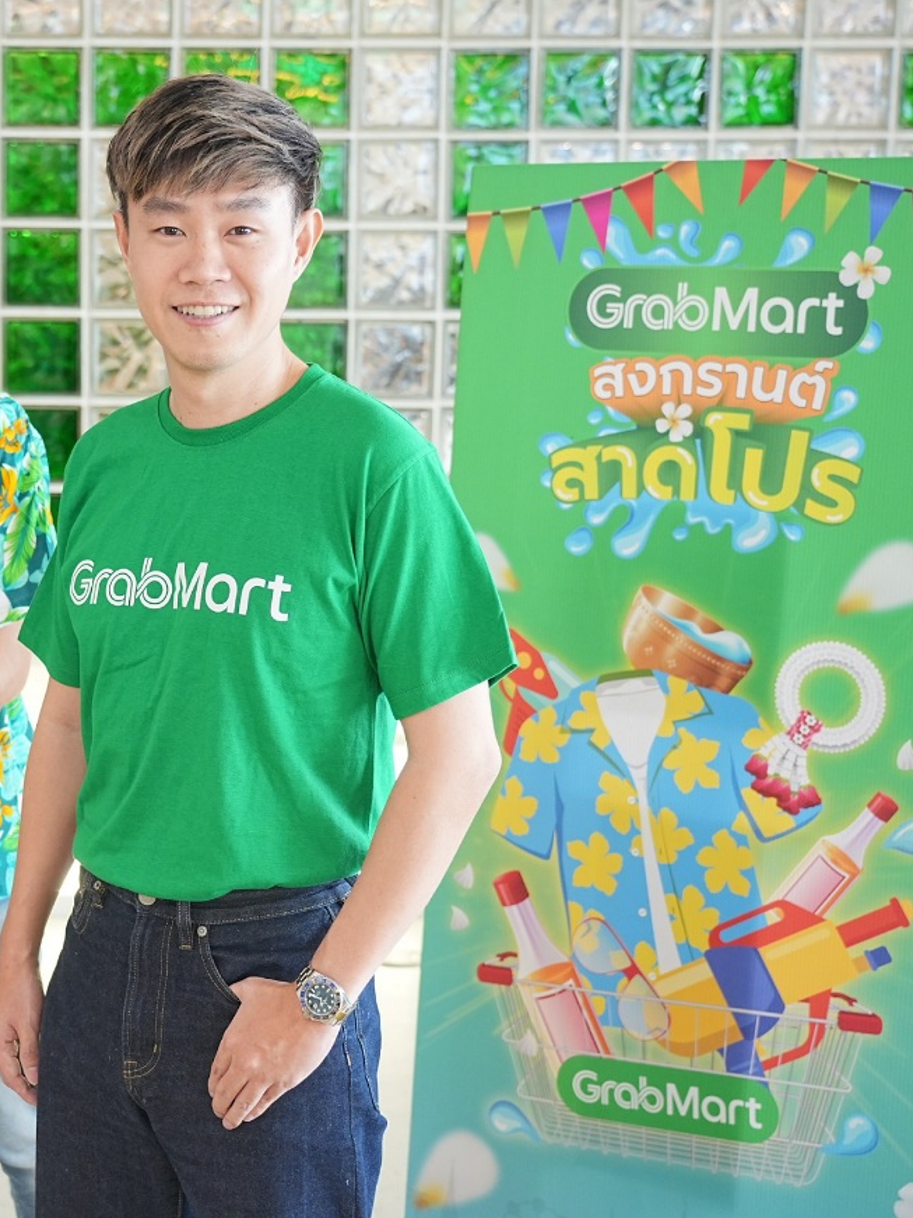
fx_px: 2357
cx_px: 110
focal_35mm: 67
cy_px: 610
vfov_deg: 29.0
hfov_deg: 21.5
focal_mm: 46
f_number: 4
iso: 1250
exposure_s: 1/50
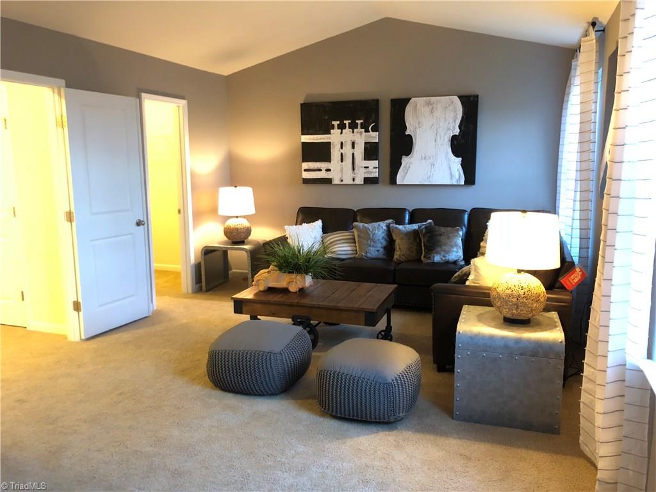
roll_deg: +0.6
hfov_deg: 63.4
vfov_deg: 49.7
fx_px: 531
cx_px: 328
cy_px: 246
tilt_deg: -8.5
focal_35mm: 28
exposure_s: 1/4
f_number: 1.8
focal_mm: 4
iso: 100
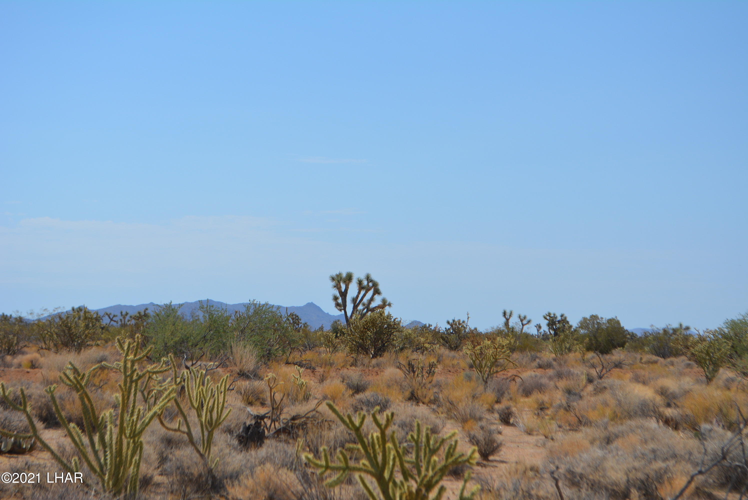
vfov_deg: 16.6
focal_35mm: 82
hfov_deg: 24.6
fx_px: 1715
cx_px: 374
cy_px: 250
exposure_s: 1/2000
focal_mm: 55
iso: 400
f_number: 8
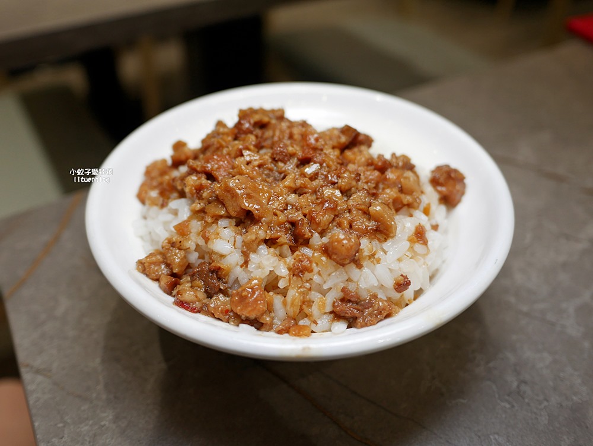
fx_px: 480
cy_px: 223
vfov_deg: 49.8
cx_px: 296
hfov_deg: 63.4
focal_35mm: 28
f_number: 2.5
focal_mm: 14
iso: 200
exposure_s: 1/100
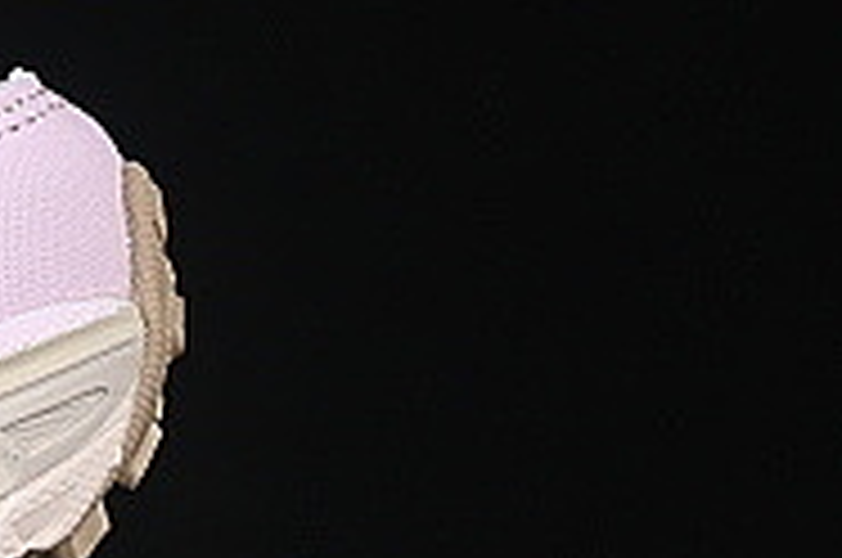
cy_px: -130
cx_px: -1346
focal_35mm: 434
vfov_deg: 3.2
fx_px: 10133
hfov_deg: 4.6
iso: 160
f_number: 8
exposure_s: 1/80
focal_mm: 50
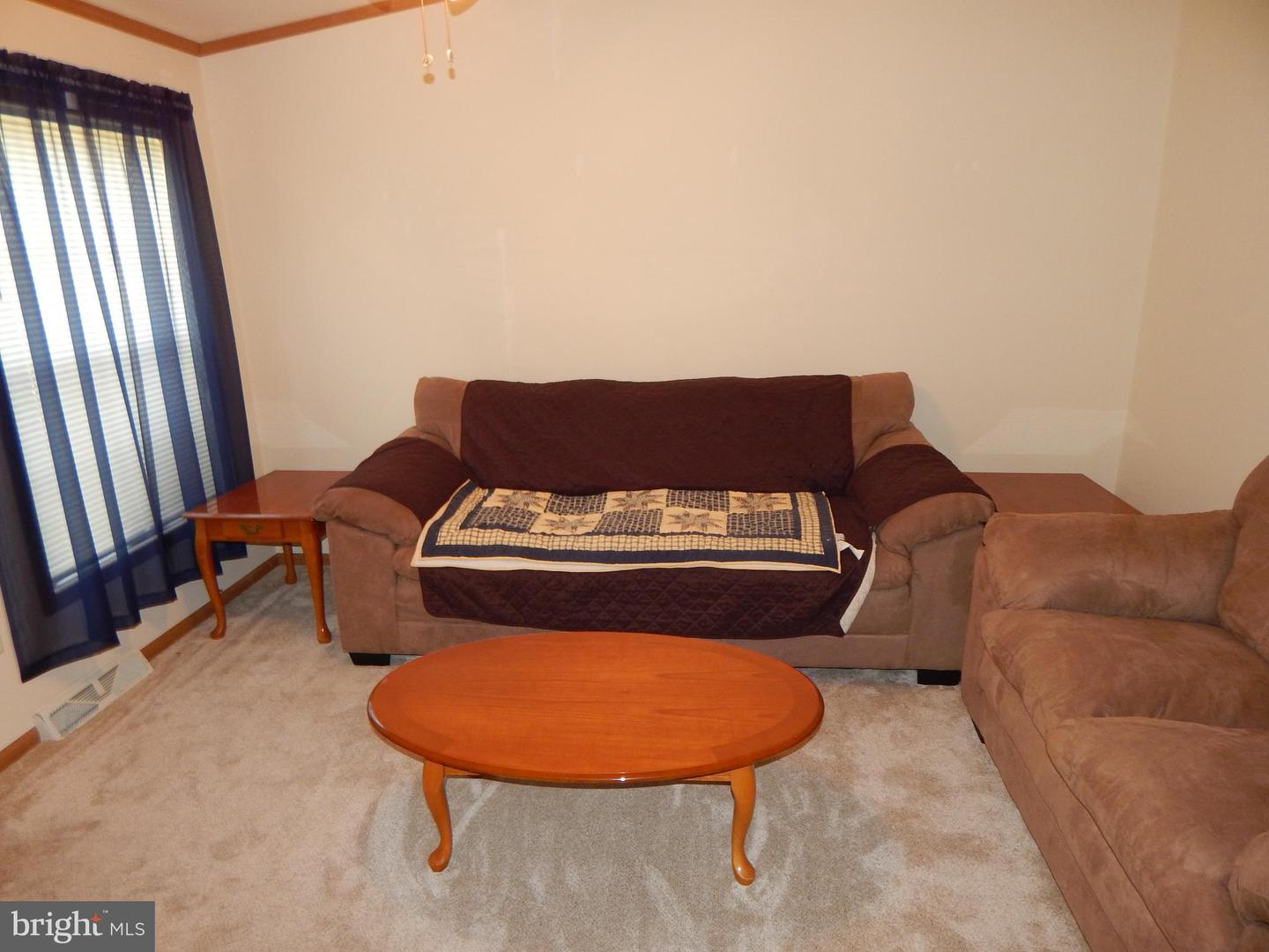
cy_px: 476
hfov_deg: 76.4
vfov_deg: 61.1
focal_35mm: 22
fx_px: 807
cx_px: 634
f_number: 3
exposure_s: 1/30
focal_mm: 4
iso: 200
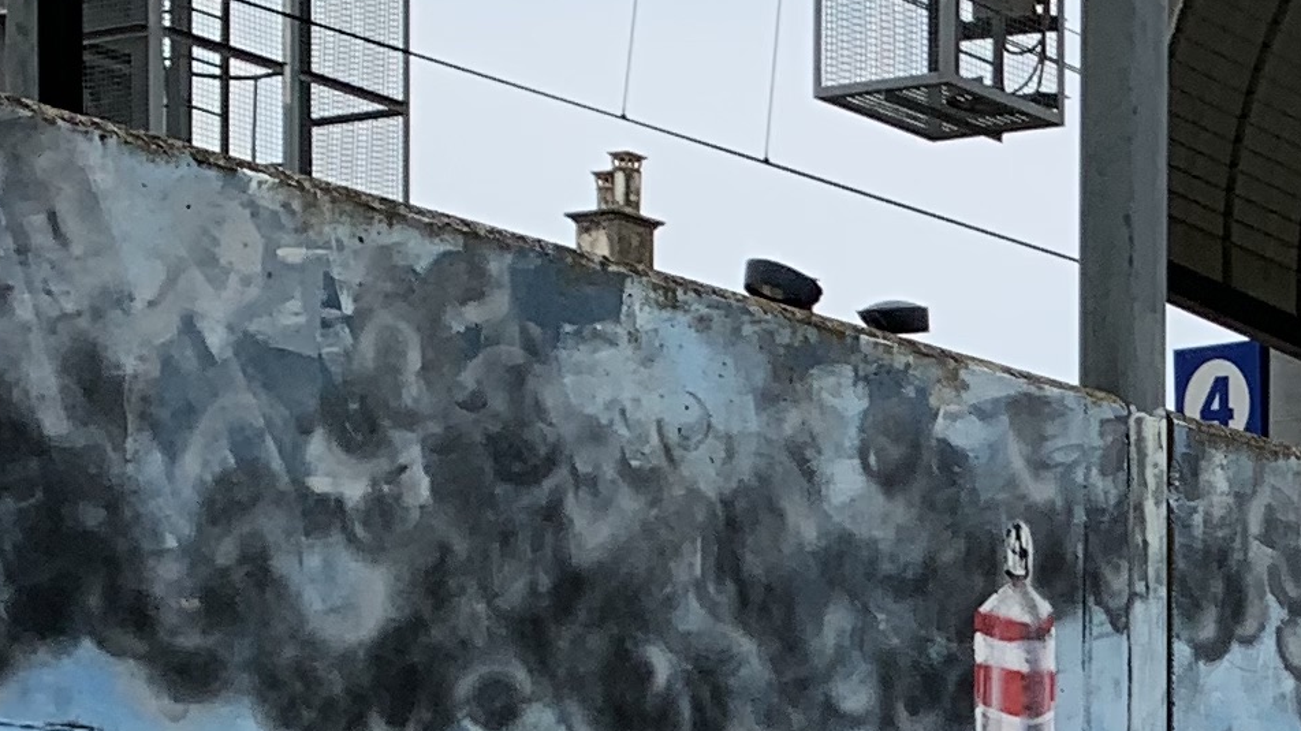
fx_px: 4139
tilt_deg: -3.9
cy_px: 1534
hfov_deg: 16.2
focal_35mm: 120
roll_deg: -0.6
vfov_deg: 9.4
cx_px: 1997
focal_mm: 4.25
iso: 25
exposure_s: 1/1314
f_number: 1.8
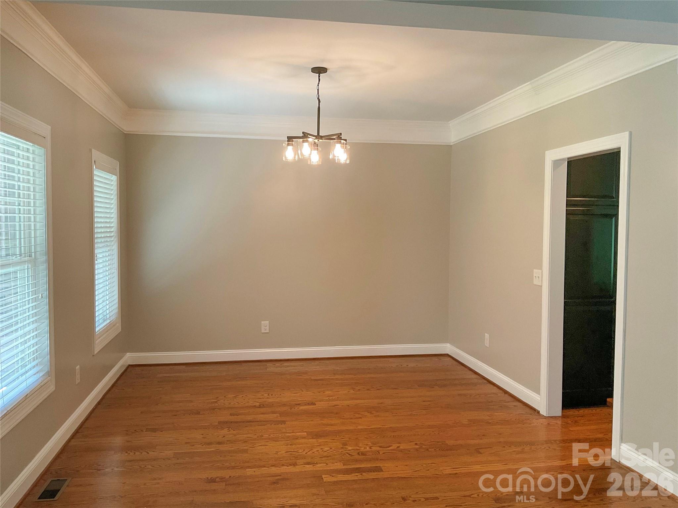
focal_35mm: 29
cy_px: 254
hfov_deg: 61.7
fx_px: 568
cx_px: 339
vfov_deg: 48.2
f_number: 1.8
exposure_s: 1/60
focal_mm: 3
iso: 80
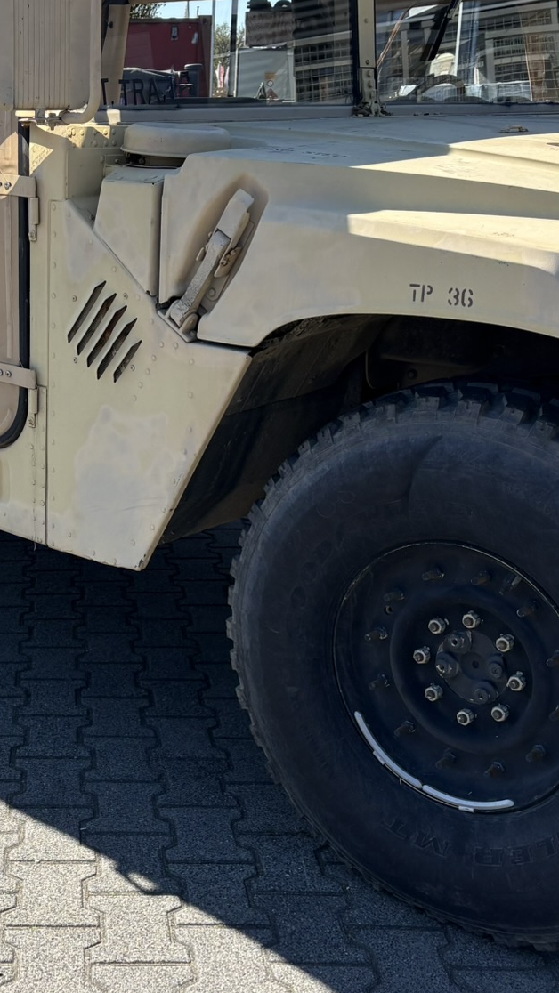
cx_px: 37
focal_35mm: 52
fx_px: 1370
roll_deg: -0.5
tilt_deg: -12.5
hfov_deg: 22.4
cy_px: 464
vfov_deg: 39.8
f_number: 1.6
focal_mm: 5.96
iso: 64
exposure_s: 1/2538
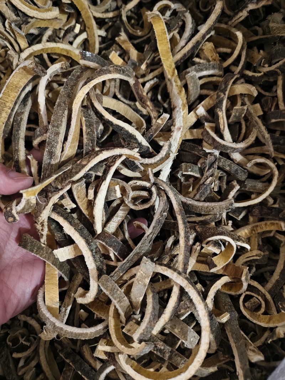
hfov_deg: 58.9
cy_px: 190
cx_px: 142
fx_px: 253
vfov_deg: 73.9
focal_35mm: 23
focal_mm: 5.56
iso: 5709
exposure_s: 1/243
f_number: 1.88
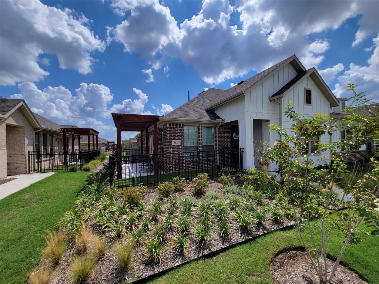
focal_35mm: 13
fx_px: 142
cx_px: 190
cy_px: 142
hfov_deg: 106.2
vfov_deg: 89.9
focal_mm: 2.2
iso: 50
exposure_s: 1/2913
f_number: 2.2
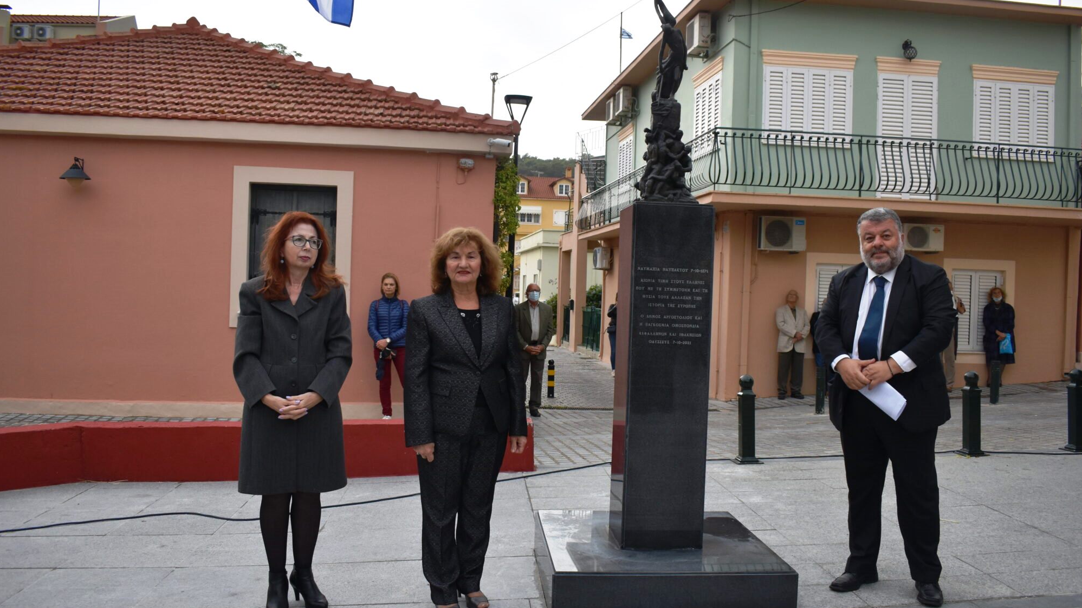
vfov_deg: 40.2
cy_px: 300
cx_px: 553
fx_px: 832
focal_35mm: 29
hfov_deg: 66.1
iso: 400
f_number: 5
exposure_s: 1/250
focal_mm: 18
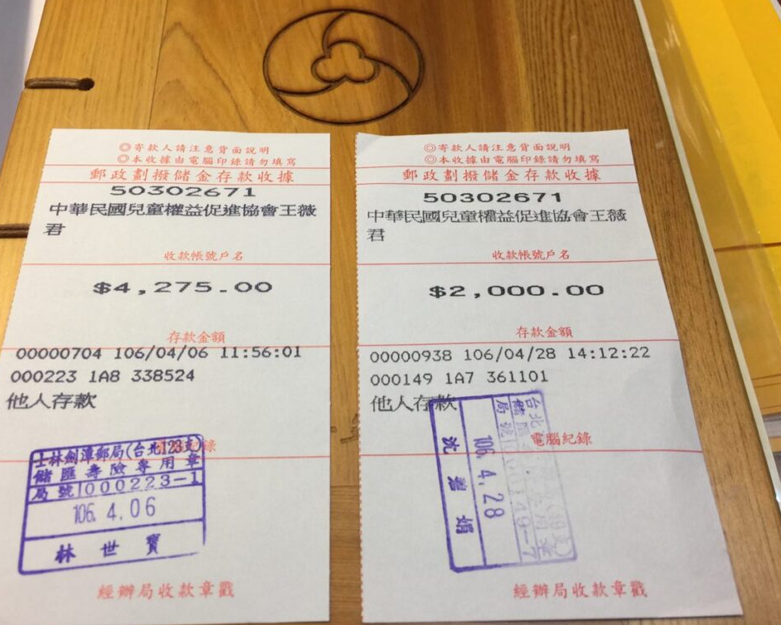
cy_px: 315
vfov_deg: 47.1
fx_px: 717
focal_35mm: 31
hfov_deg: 57.1
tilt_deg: -60.9
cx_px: 369
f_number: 2.2
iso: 32
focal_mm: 4.15
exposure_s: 1/30
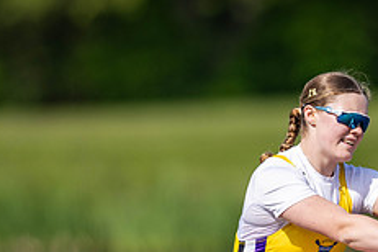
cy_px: 209
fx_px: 15822
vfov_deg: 0.9
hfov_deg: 1.4
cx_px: 425
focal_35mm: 1507
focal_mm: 600
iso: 250
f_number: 4
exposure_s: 1/2500
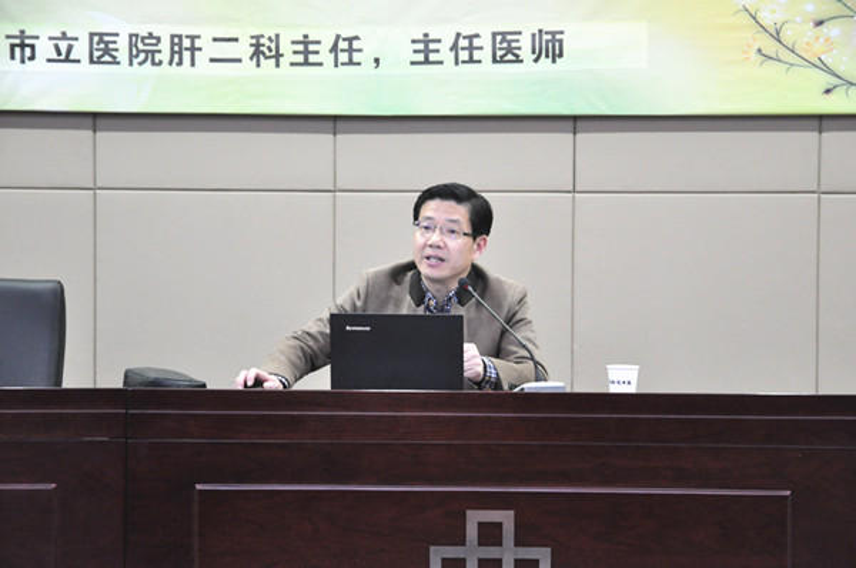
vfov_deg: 14.7
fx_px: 2208
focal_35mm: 93
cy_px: 284
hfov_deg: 21.9
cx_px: 428
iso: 2500
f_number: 5.3
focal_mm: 62
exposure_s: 1/15
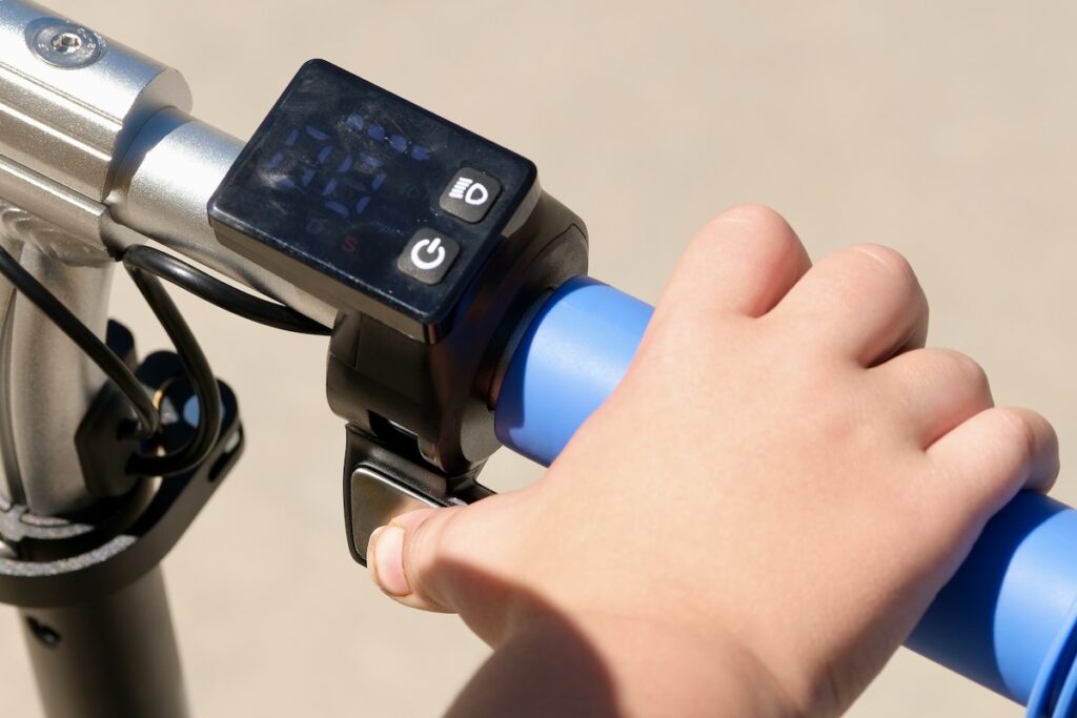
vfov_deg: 14.4
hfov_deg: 21.5
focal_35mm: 95
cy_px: 359
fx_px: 2842
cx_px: 538
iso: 125
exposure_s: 1/420
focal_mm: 63.4
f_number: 5.6
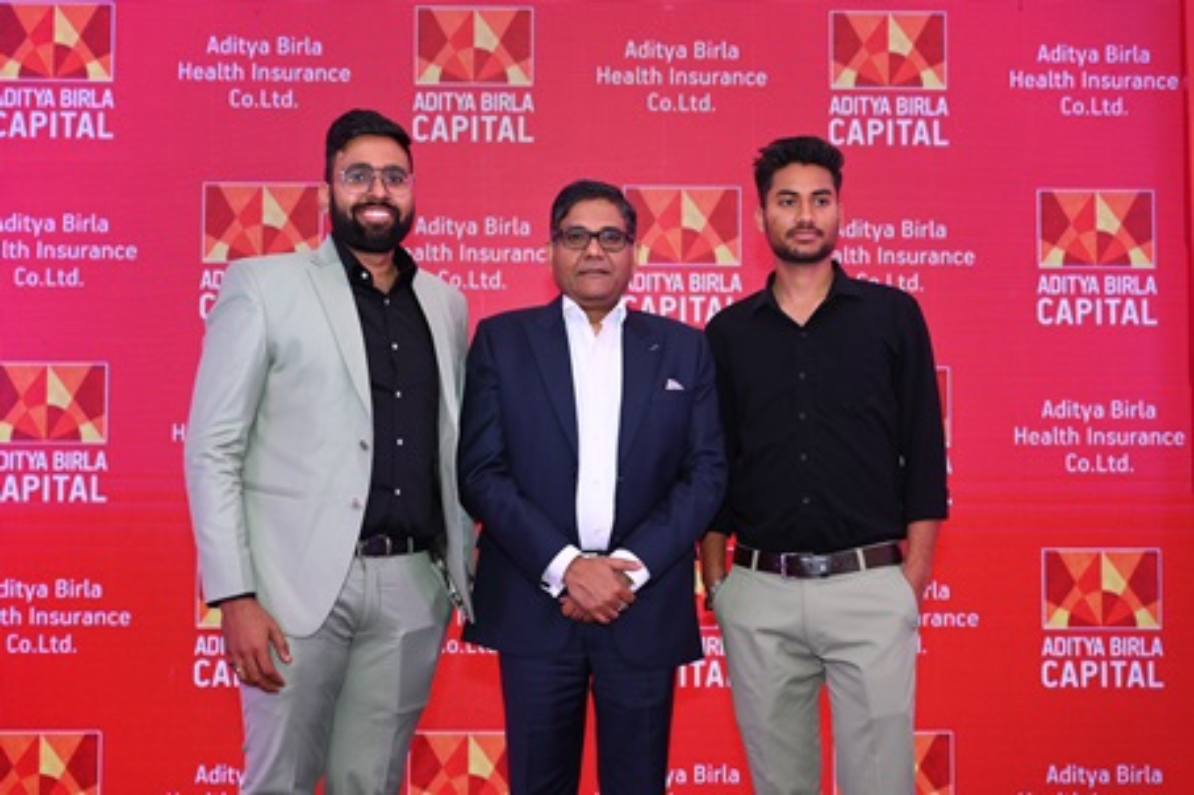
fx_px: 1525
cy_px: 398
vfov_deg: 29.2
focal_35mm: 46
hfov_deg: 42.8
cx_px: 597
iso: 1000
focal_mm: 46
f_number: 4.5
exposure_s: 1/160
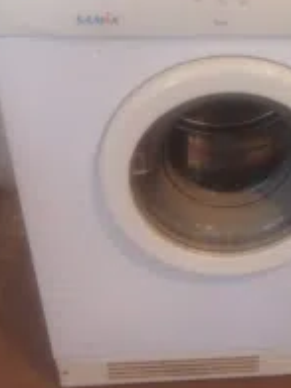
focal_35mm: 55
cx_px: 279
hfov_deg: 25.5
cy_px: 129
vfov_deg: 34.6
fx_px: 616
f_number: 1.8
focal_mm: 4
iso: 320
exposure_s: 1/25
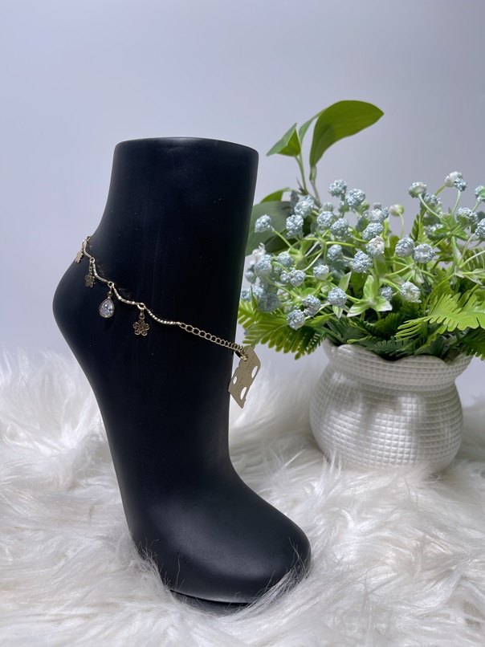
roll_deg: -3.7
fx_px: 467
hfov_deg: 54.9
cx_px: 242
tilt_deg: -13.0
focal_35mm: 25
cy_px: 324
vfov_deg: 69.4
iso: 32
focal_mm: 5.1
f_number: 1.6
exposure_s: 1/750
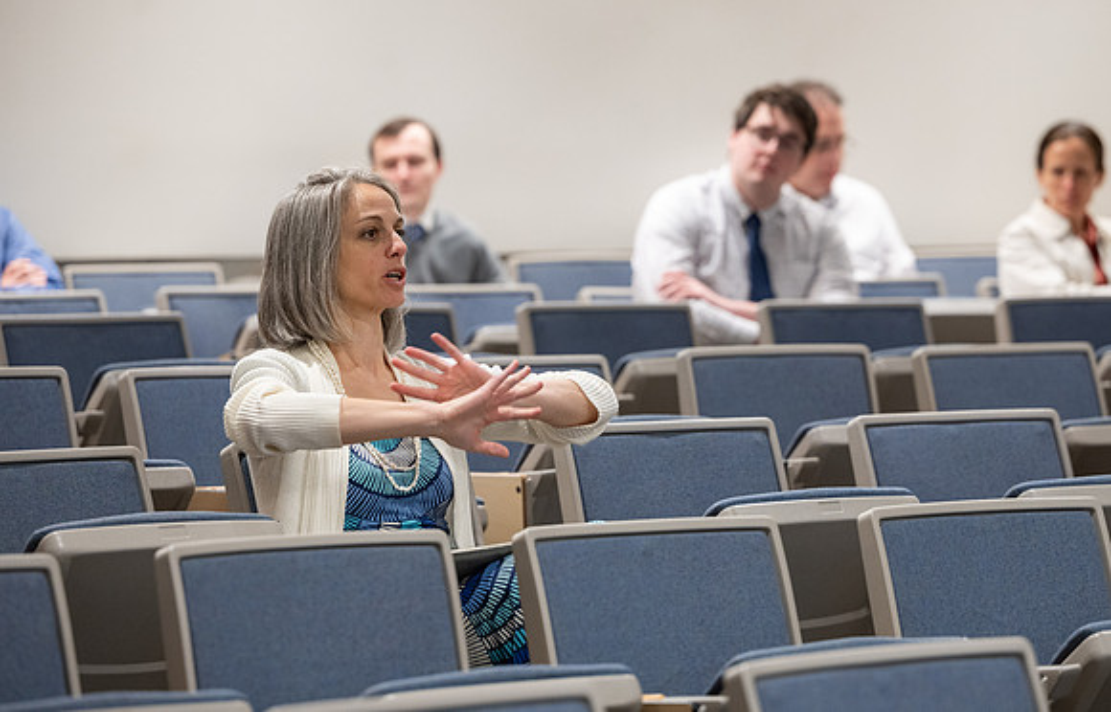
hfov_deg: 13.6
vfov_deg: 8.7
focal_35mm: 153
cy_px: 326
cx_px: 615
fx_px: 4668
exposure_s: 1/200
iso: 1250
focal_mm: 120
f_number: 3.2
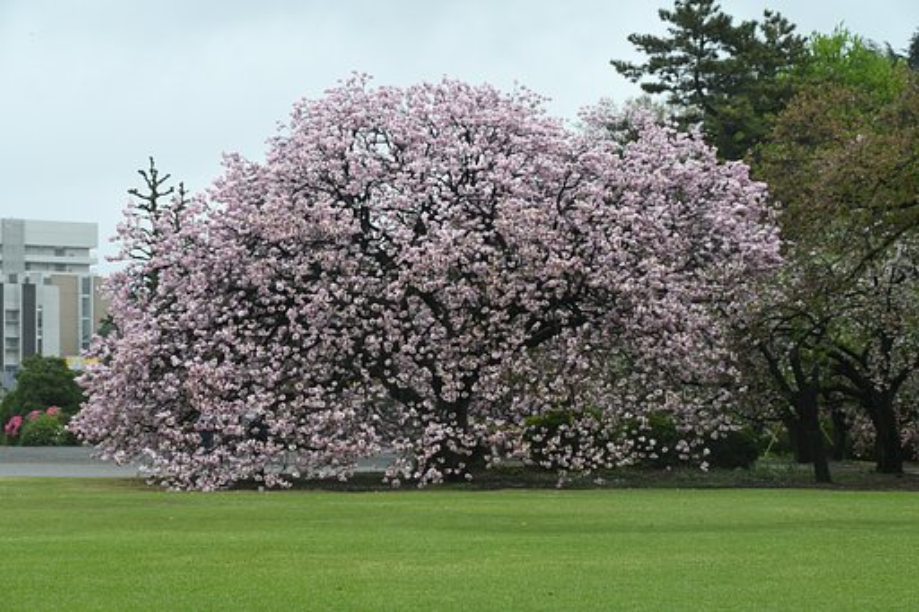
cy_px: 306
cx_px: 460
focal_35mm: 105
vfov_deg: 13.0
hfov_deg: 19.5
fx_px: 2679
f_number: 8
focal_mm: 70
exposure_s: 1/125
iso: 500
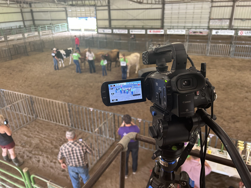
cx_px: 126
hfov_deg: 67.3
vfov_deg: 53.1
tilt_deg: -23.9
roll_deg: +1.8
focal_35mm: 26
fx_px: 189
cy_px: 94
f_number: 1.5
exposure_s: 1/60
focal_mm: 5.7
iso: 250
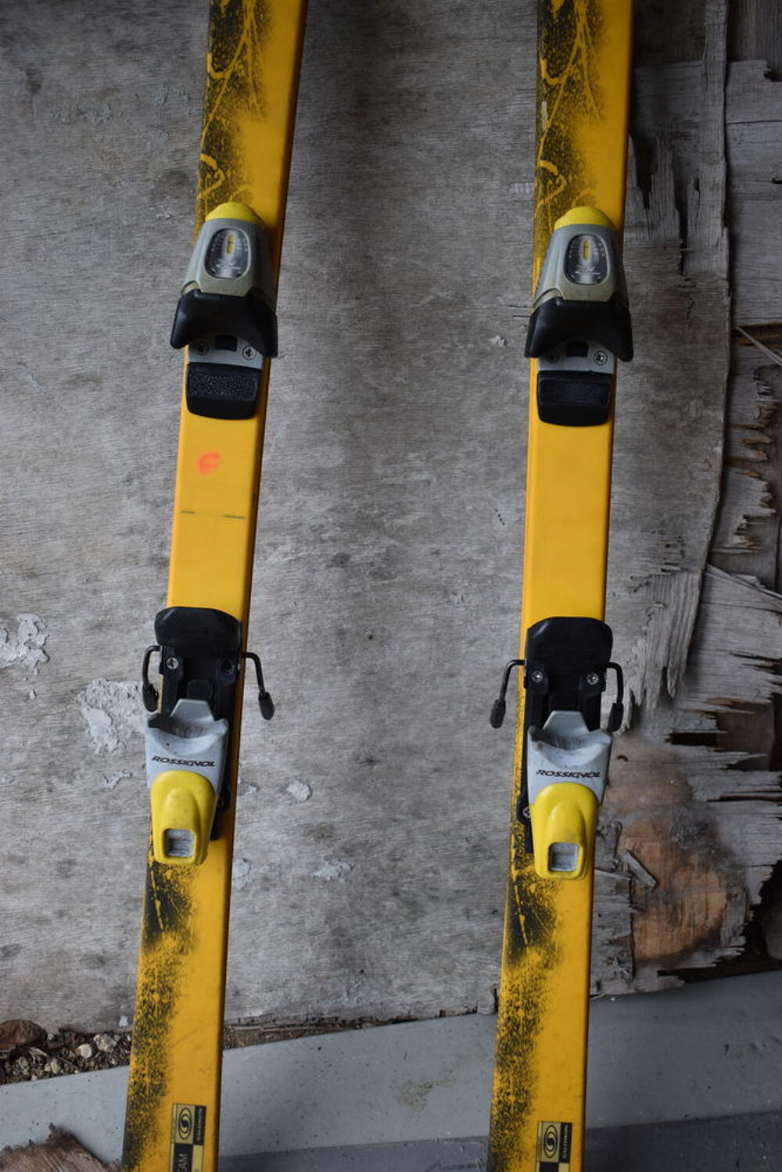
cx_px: 391
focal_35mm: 36
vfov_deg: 53.1
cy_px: 586
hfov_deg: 36.9
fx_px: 1172
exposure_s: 1/80
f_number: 4.5
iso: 400
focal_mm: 24
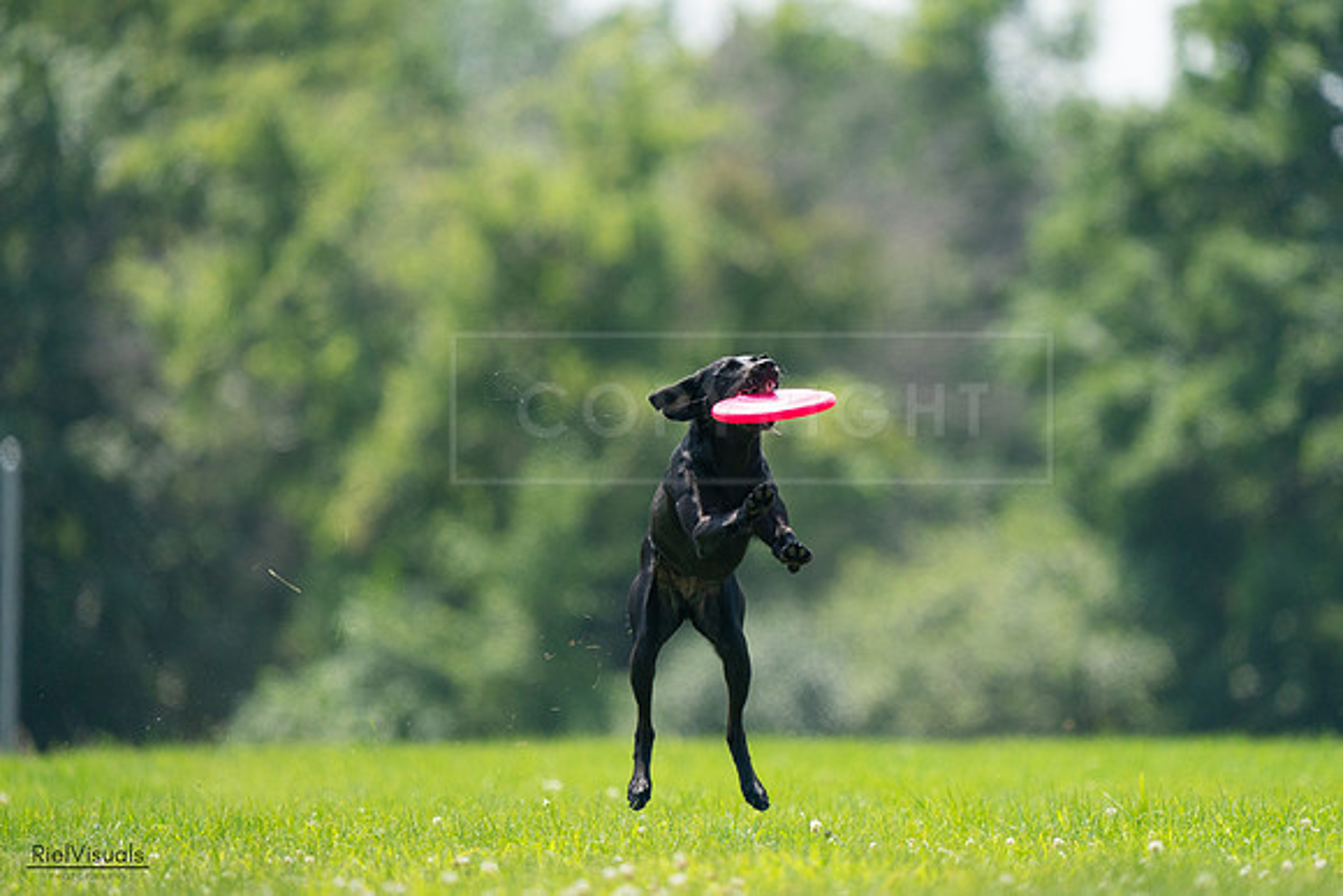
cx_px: 672
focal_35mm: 600
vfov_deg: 2.3
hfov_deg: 3.4
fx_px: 22388
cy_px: 448
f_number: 6.3
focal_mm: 600
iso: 2000
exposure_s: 1/4000
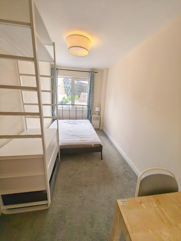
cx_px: 90
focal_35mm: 13
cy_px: 120
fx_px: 91
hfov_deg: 89.9
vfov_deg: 106.2
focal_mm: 1.95
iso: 100
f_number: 2.2
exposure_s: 1/199
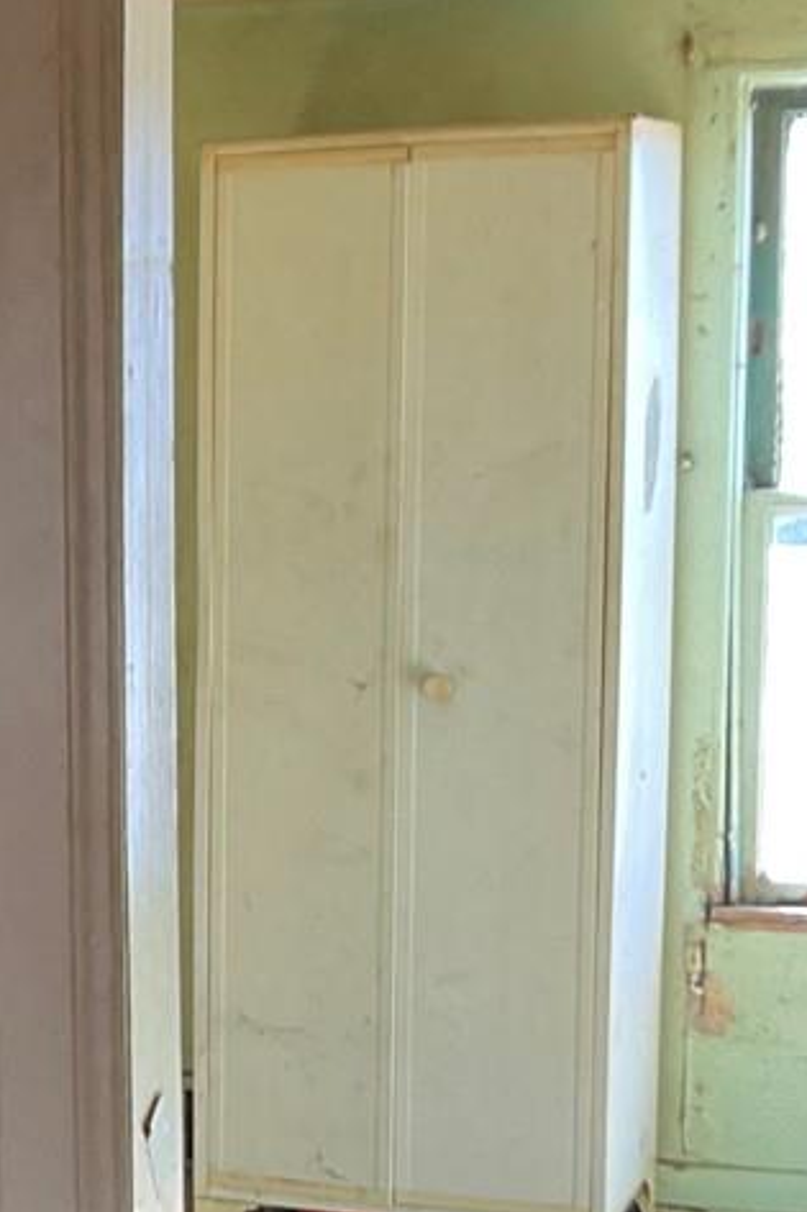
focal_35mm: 102
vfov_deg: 20.0
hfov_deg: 12.3
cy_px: 789
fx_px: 3432
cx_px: -617
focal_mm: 3
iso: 50
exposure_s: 1/60
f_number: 1.8
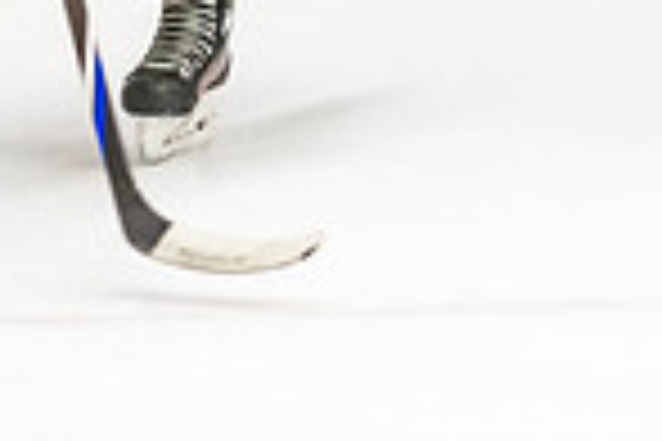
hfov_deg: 4.1
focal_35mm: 504
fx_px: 9267
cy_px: -181
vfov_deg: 2.7
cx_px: -158
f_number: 2.8
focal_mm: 100
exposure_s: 1/800
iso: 4000
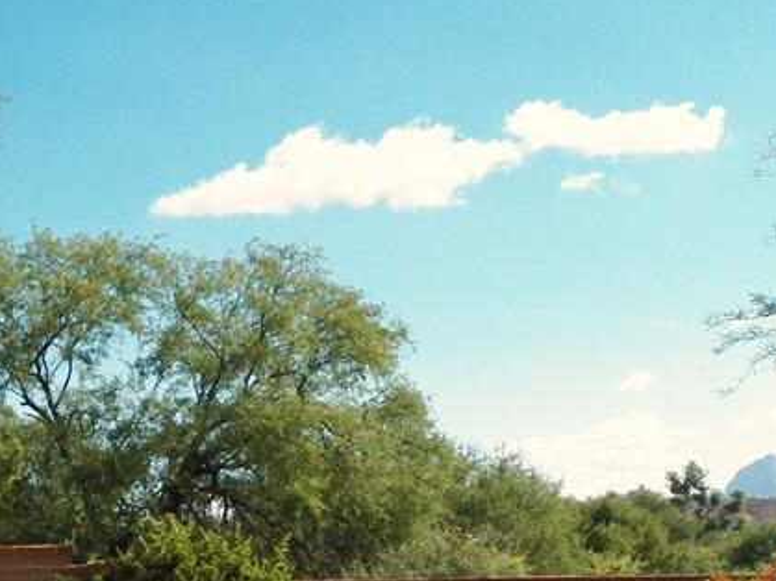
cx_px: 302
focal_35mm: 74
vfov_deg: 19.0
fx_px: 1658
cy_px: 655
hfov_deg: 26.3
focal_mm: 5.5
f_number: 4
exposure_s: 1/1000
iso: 125
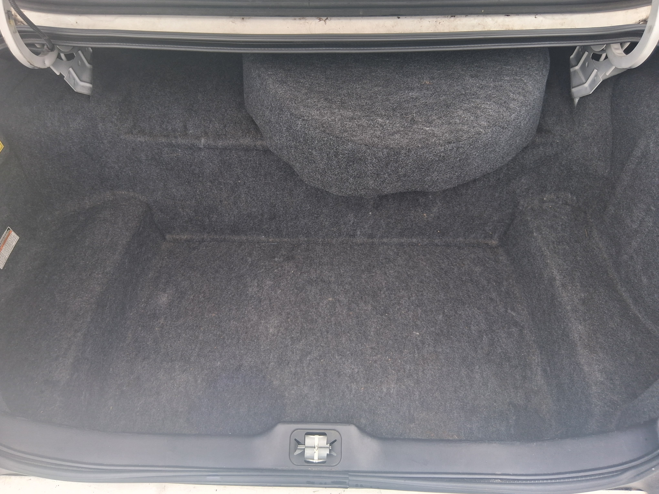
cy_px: 247
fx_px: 495
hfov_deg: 67.3
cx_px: 330
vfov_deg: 53.1
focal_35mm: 26
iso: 25
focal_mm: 3.98
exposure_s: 1/123
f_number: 1.8
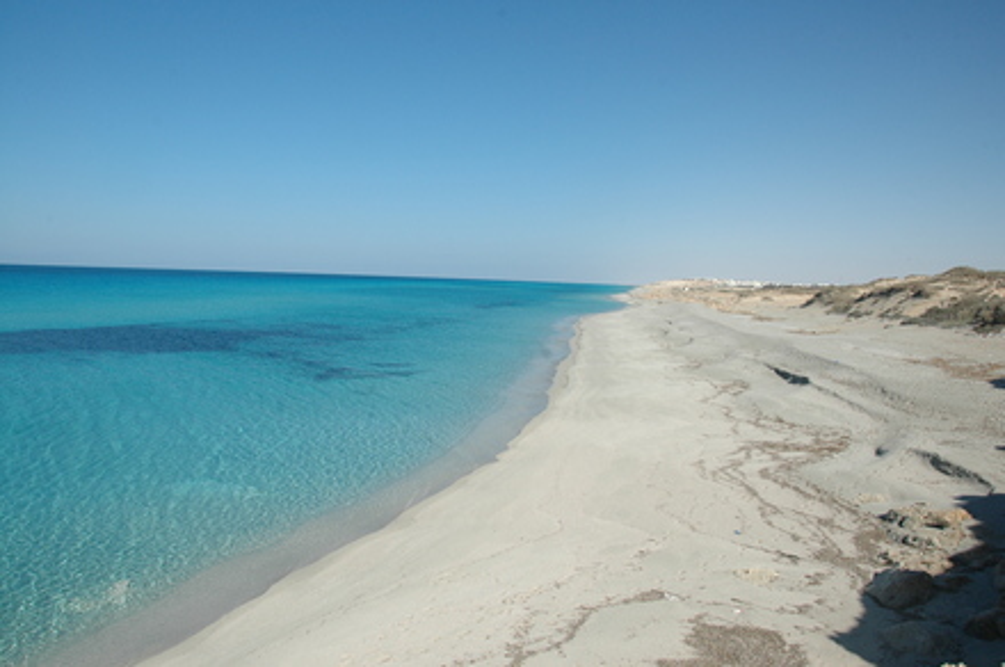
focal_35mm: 27
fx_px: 753
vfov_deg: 47.8
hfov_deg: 67.5
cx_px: 502
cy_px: 334
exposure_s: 1/500
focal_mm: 18
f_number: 11
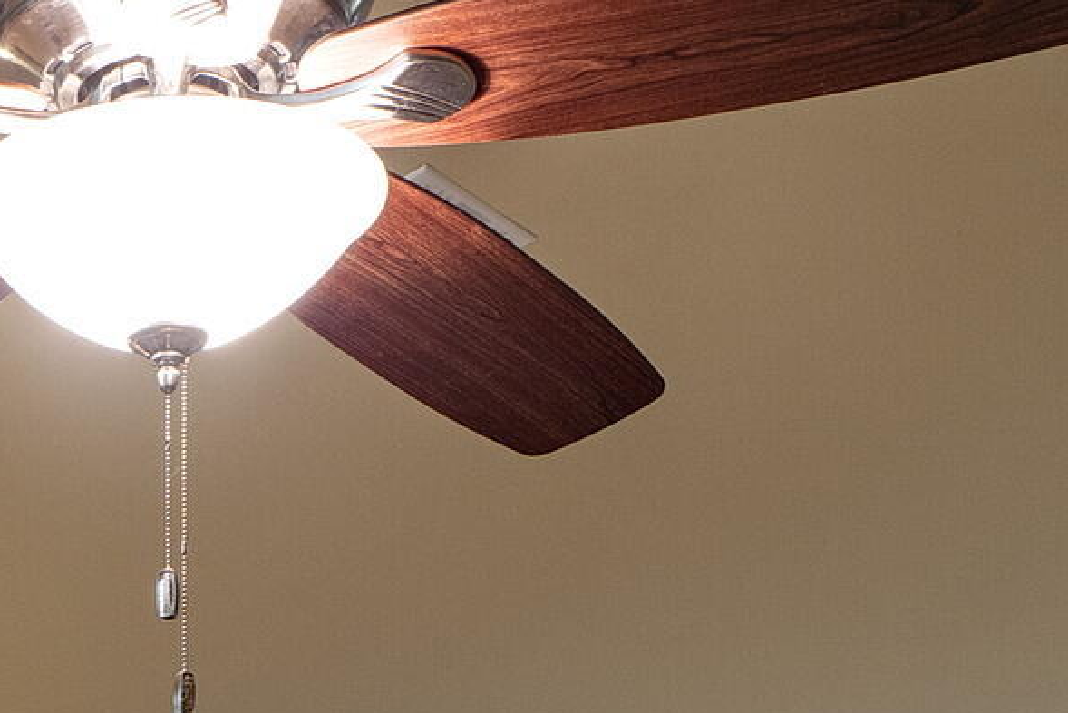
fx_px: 2819
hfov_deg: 20.4
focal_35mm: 95
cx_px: -134
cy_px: 1575
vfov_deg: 12.2
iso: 200
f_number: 7.1
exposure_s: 1/3
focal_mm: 20
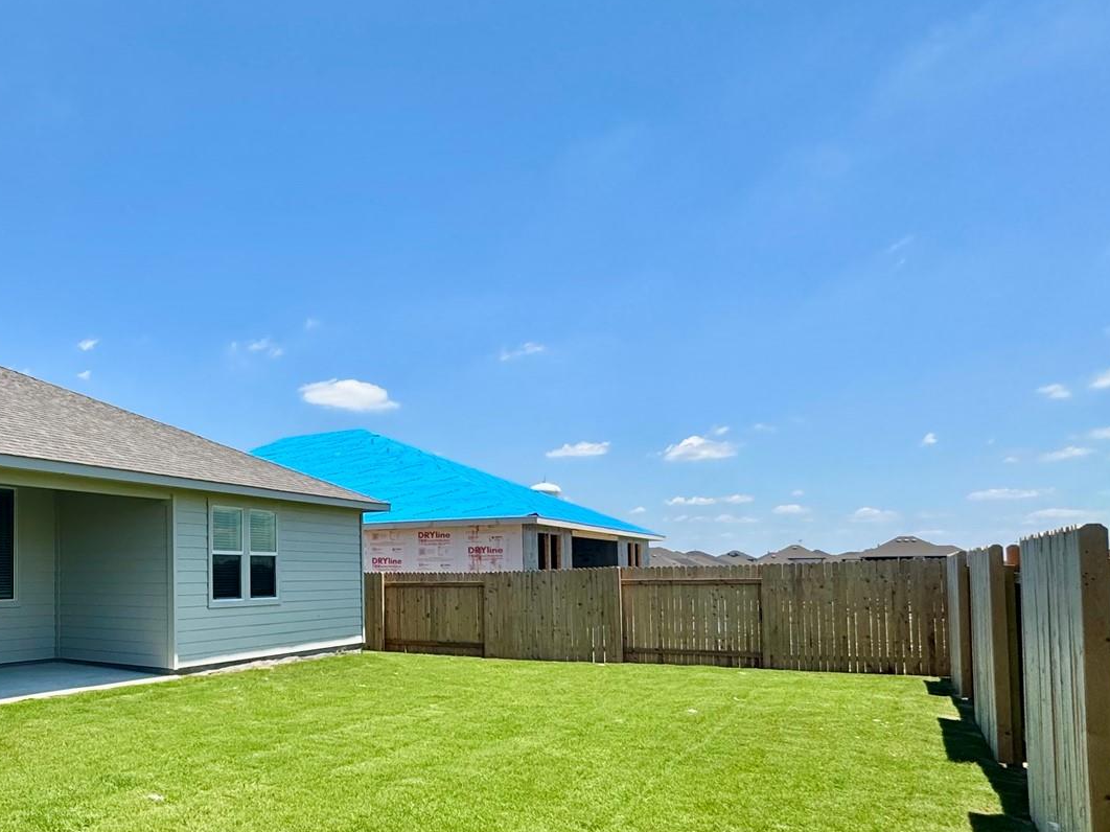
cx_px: 86
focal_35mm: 27
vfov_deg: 50.6
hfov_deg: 55.5
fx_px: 866
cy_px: 539
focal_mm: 2.22
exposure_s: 1/1709
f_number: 2.2
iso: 40
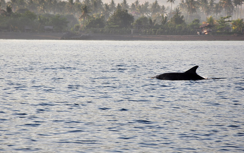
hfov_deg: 11.4
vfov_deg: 7.1
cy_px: 85
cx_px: 130
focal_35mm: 185
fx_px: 1228
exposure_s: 1/500
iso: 200
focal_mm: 105
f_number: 8
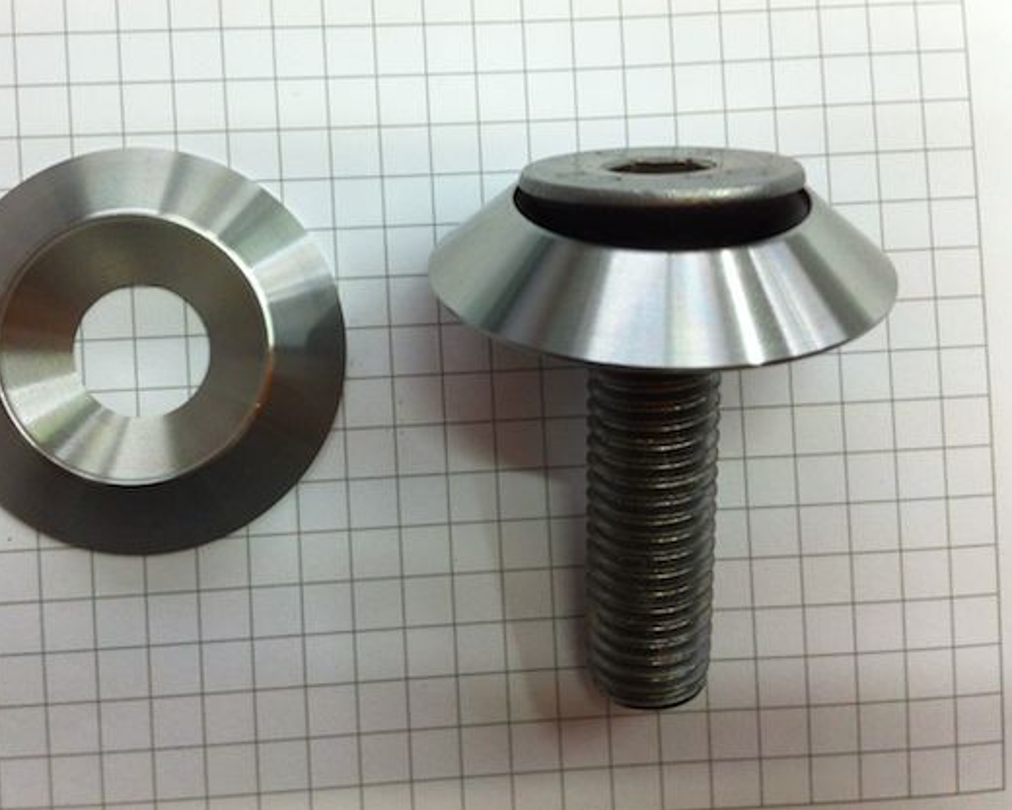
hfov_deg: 43.7
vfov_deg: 35.6
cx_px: 428
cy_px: 352
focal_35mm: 42
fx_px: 1258
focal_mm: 3.85
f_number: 2.8
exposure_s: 1/15
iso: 125
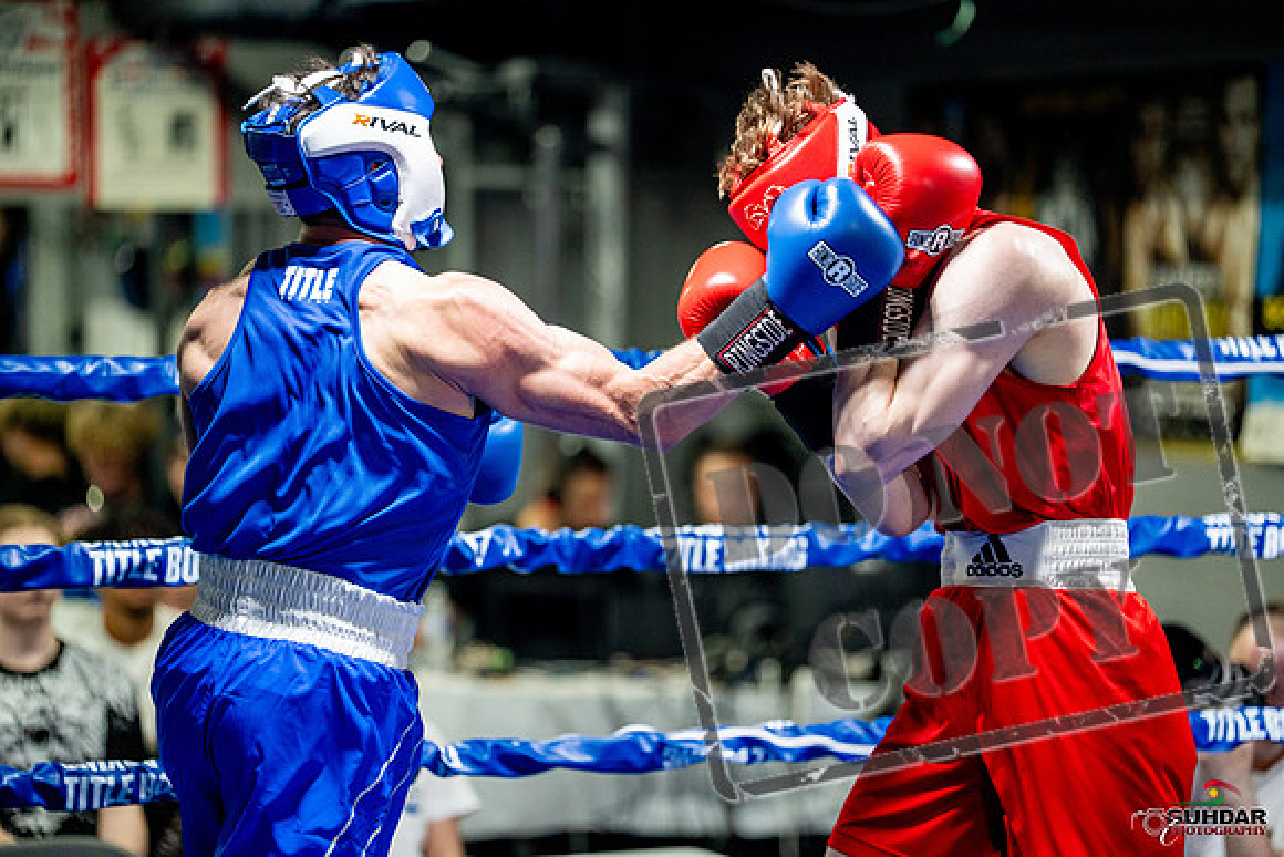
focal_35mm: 123
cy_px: 428
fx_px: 4388
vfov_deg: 11.2
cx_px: 642
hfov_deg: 16.6
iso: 4000
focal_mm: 123
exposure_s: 1/1000
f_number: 2
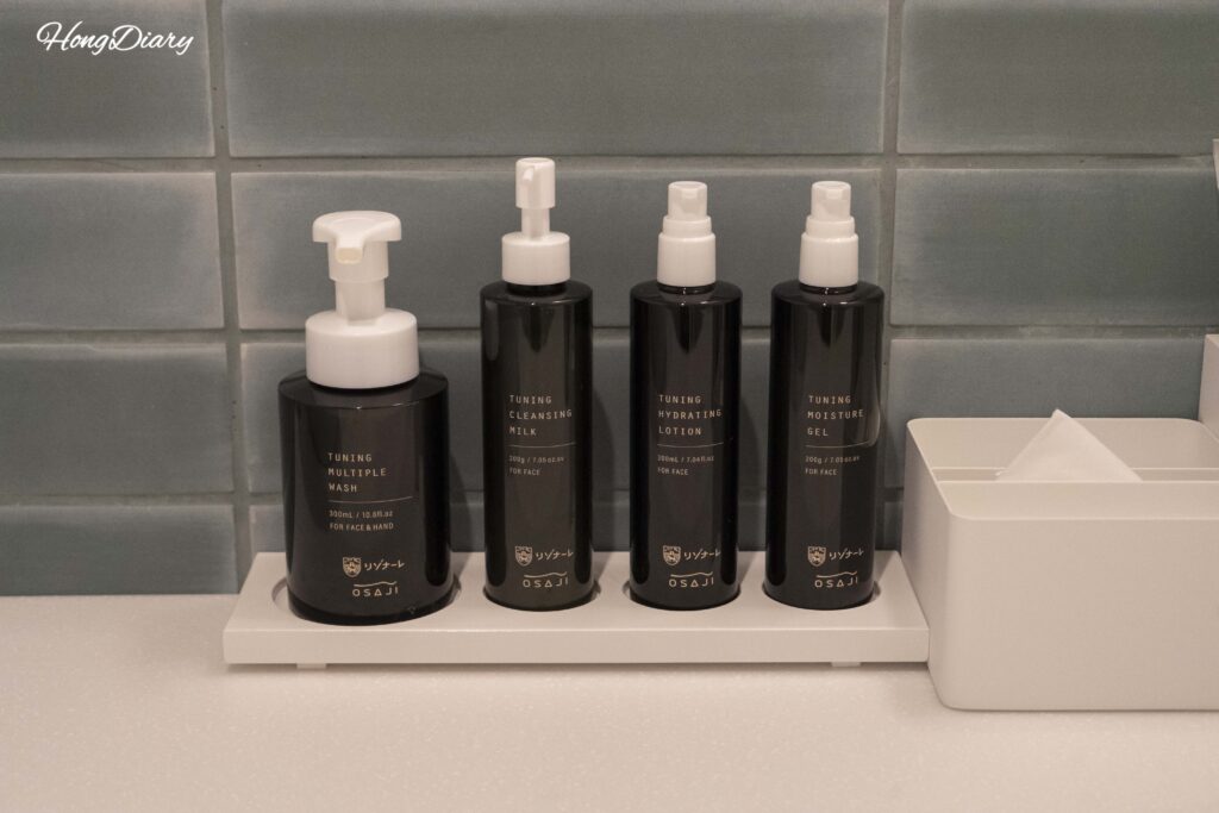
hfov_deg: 33.4
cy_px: 406
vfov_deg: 22.6
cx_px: 610
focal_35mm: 60
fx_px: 2032
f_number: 5.6
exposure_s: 1/160
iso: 10000
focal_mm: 60
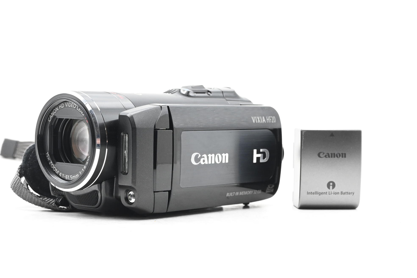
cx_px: 208
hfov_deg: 27.0
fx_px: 869
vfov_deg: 18.2
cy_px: 139
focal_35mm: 75
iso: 2500
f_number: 13
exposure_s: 1/200
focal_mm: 50
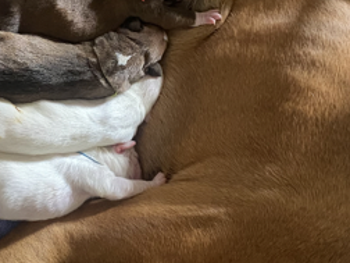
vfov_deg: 22.2
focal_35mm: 66
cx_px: 144
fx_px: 667
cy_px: 114
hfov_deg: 29.3
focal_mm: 4.25
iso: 640
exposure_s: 1/30
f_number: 1.8
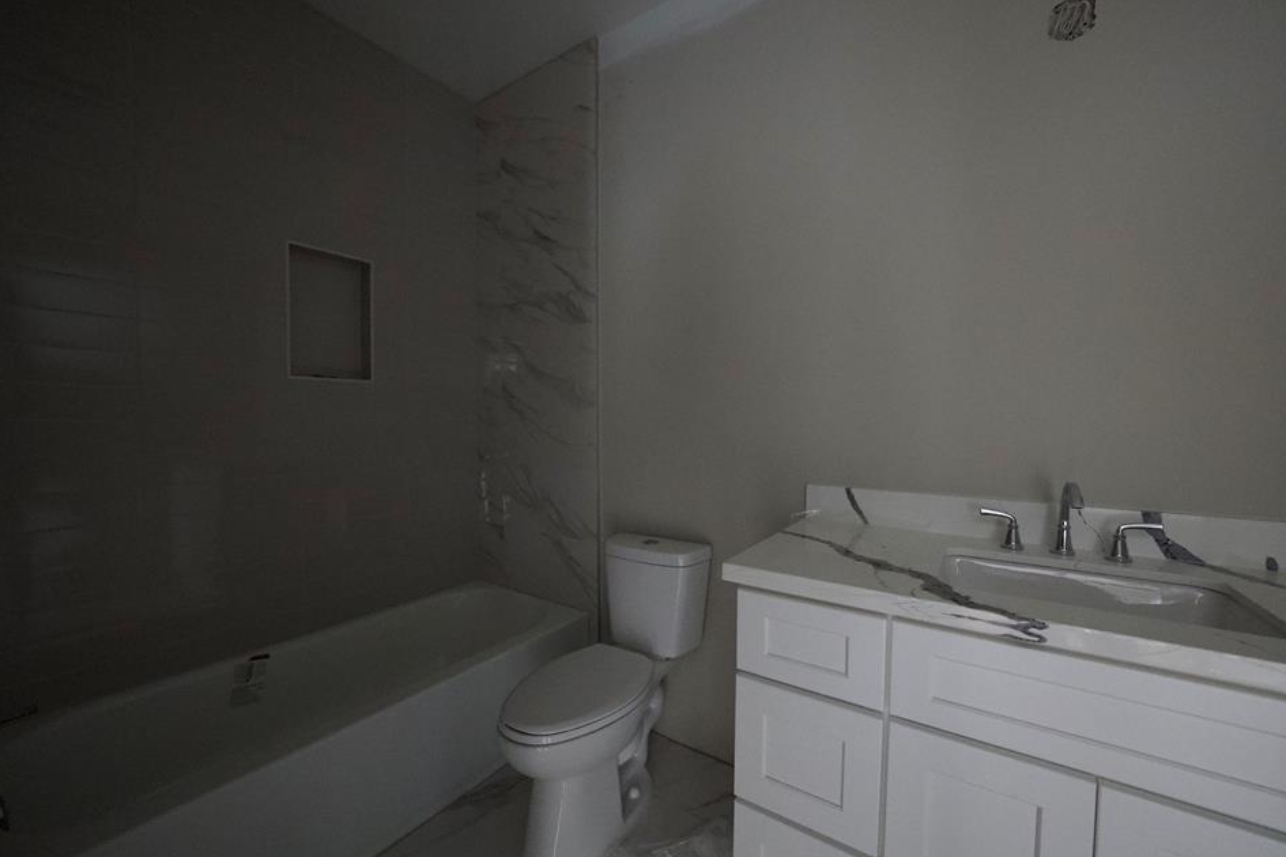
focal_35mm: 13
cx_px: 680
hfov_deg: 108.2
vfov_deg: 85.4
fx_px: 464
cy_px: 441
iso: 10000
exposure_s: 1/160
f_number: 2.8
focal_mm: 12
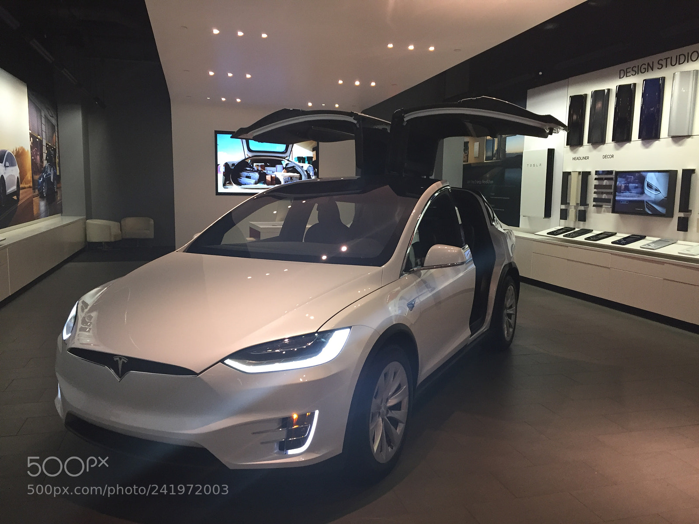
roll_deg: -0.8
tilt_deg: -7.4
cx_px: 350
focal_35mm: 29
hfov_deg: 61.7
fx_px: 586
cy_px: 262
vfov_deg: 48.2
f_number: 2.2
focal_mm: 4.15
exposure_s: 1/30
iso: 50
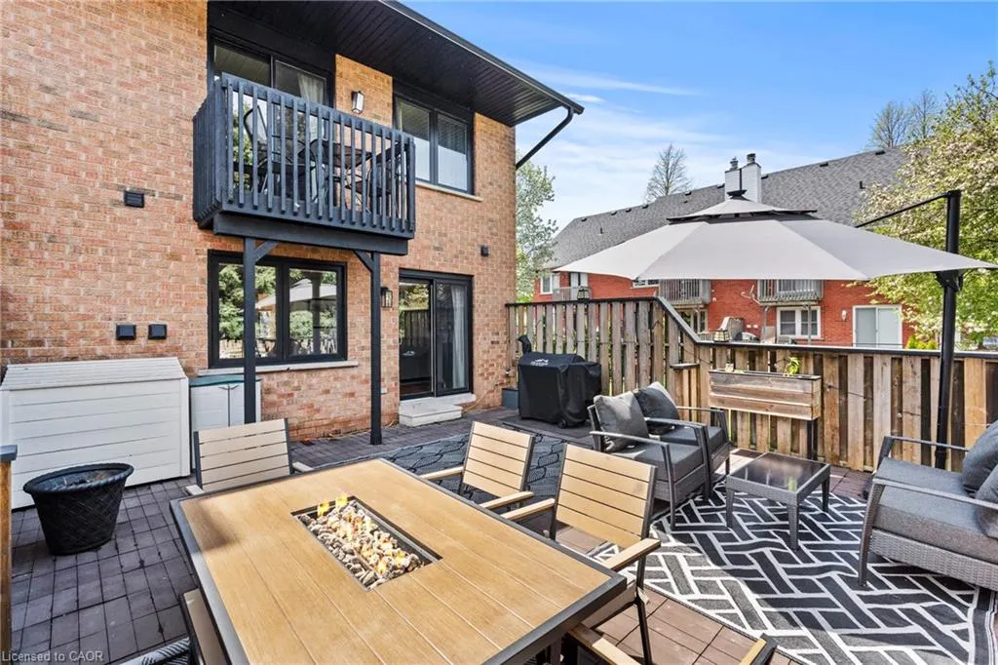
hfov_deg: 96.8
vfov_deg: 73.7
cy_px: 332
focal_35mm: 16
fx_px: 443
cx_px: 499
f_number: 9
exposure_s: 1/50
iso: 250
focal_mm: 16
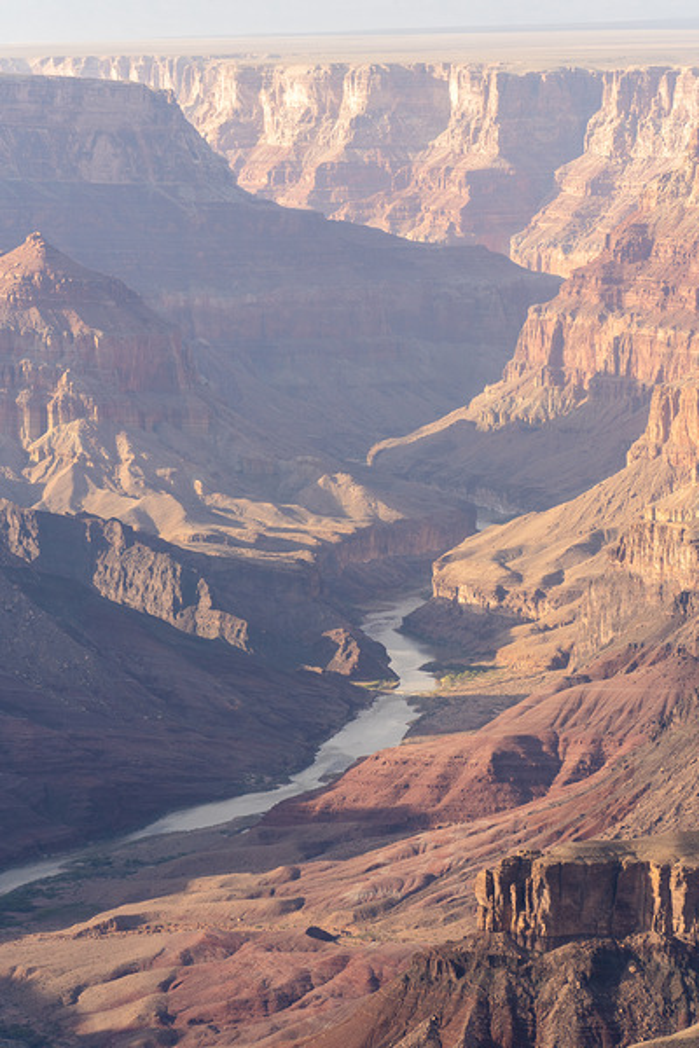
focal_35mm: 180
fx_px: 5242
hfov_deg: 7.6
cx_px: 350
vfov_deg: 11.4
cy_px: 524
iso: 100
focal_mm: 180
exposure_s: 1/100
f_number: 14
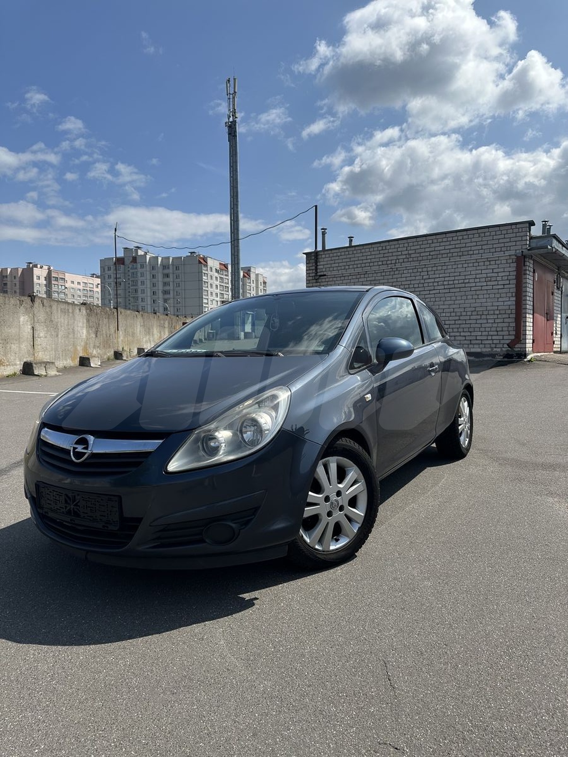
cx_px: 284
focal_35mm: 24
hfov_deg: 56.8
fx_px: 525
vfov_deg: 71.6
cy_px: 378
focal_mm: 6.86
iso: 80
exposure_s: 1/6211
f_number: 1.78
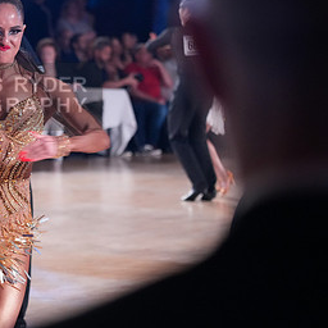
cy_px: 97
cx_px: -37
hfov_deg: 8.6
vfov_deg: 8.7
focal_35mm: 202
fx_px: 2165
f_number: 4
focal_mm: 105
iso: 5000
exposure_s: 1/400
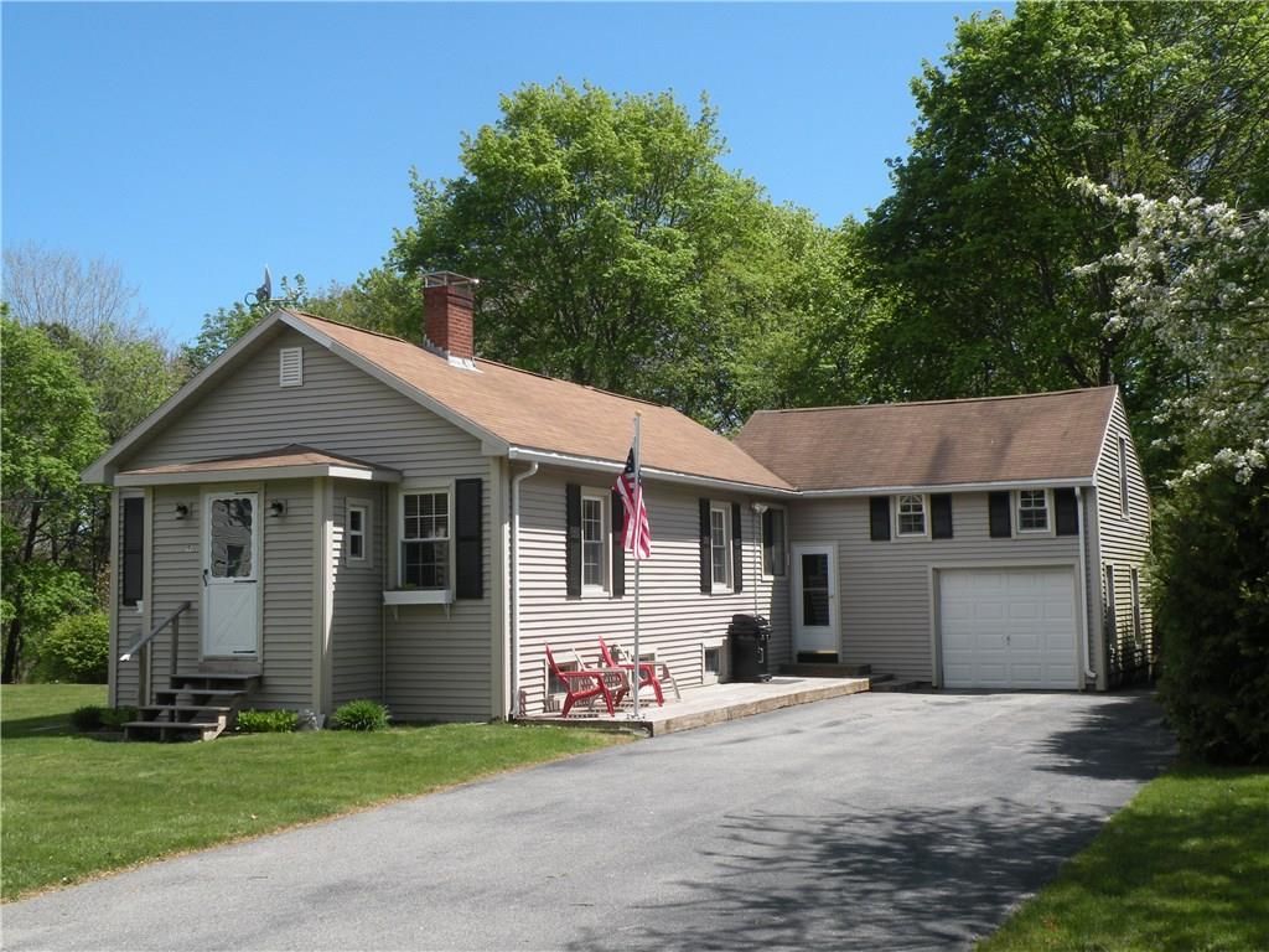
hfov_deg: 44.8
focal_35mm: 42
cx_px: 634
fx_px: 1540
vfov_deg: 34.3
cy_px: 476
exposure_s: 1/192
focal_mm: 7.4
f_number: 6.3
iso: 64
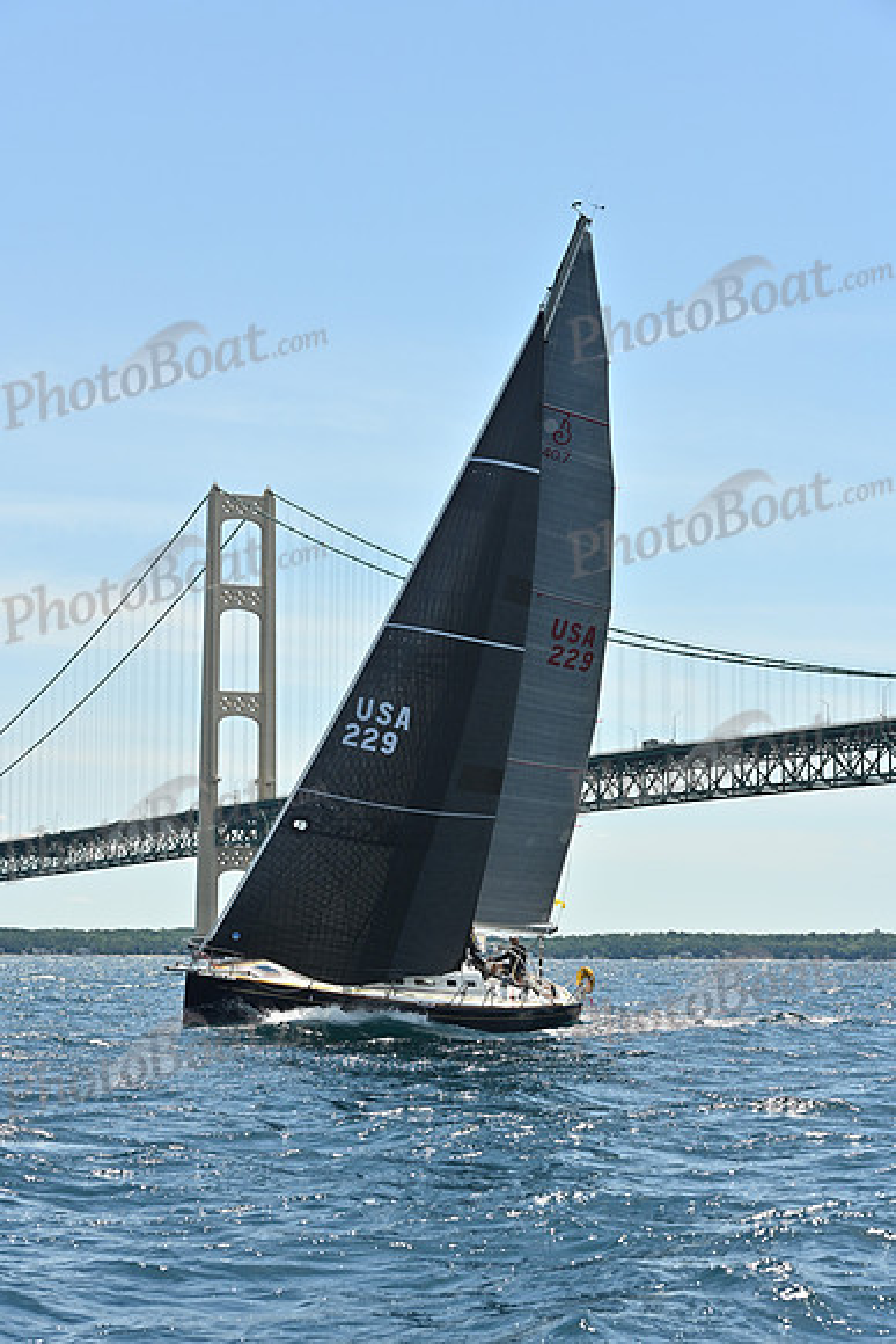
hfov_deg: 16.1
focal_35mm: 85
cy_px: 672
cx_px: 448
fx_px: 3171
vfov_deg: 23.9
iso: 320
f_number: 8
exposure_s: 1/1250
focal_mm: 85
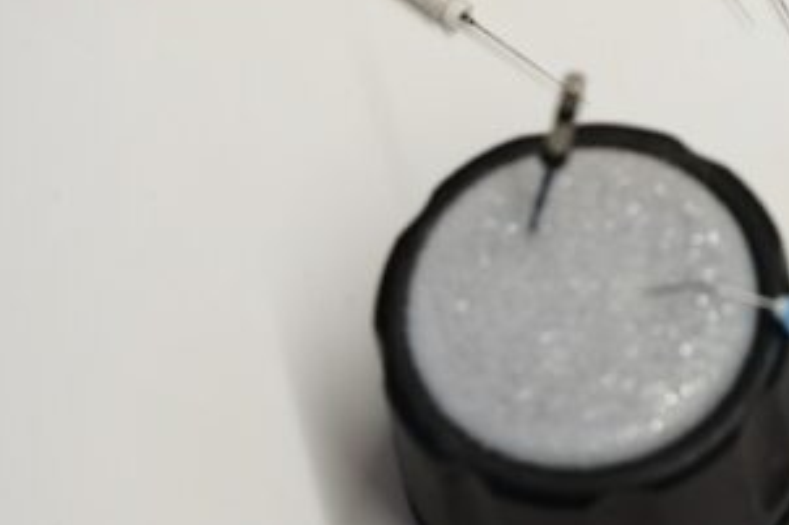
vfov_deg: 7.5
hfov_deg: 11.2
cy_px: -135
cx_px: 909
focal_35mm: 180
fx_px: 3943
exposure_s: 1/125
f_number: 4
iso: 200
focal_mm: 35
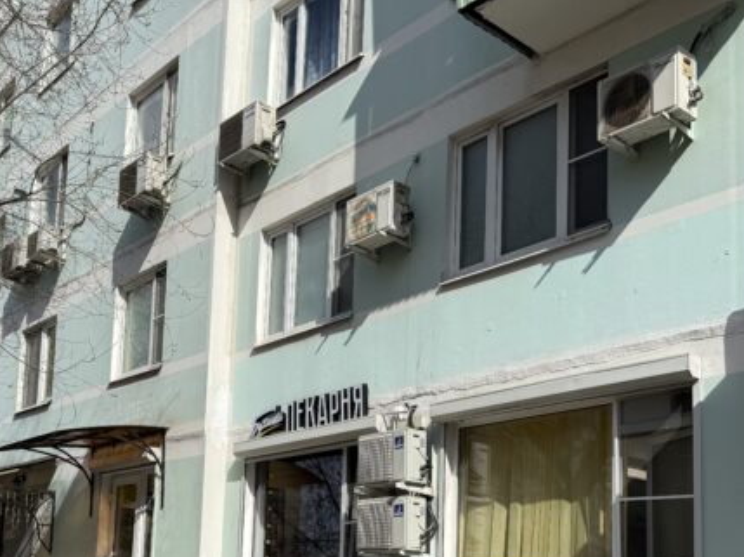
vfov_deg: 32.0
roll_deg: -2.6
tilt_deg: +7.6
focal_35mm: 43
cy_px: 496
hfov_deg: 43.6
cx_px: 291
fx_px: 923
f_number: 1.78
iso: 80
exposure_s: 1/7353
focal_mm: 6.76
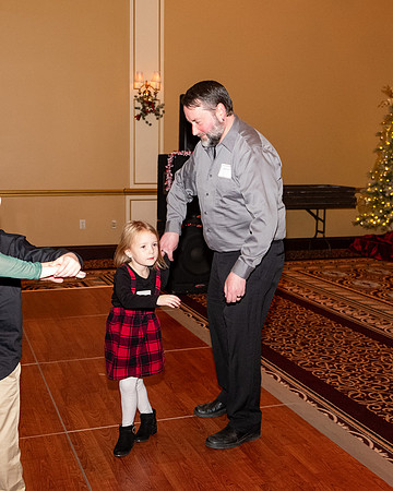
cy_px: 245
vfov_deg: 39.5
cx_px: 227
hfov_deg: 32.0
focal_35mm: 47
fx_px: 684
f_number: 3.2
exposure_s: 1/125
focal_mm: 22.3
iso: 2500
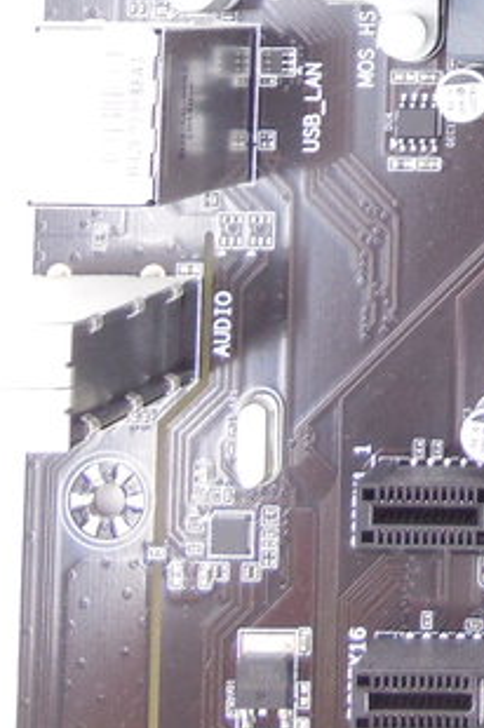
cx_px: 858
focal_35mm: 86
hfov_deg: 14.1
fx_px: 1738
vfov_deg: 22.1
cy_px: -113
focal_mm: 4.5
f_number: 3.1
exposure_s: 1/30
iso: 220
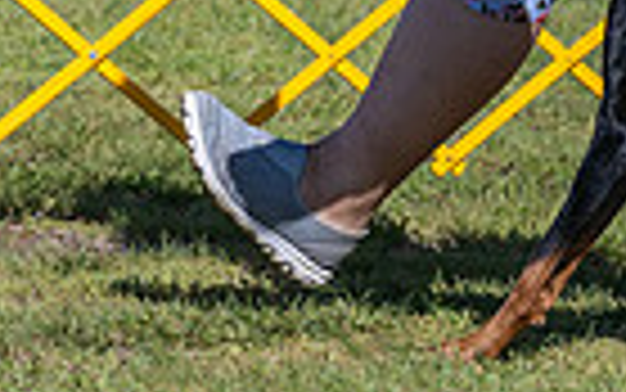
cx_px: 363
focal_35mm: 859
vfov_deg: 1.5
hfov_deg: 2.4
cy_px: -365
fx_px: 14661
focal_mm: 174
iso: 320
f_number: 6.3
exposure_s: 1/2000
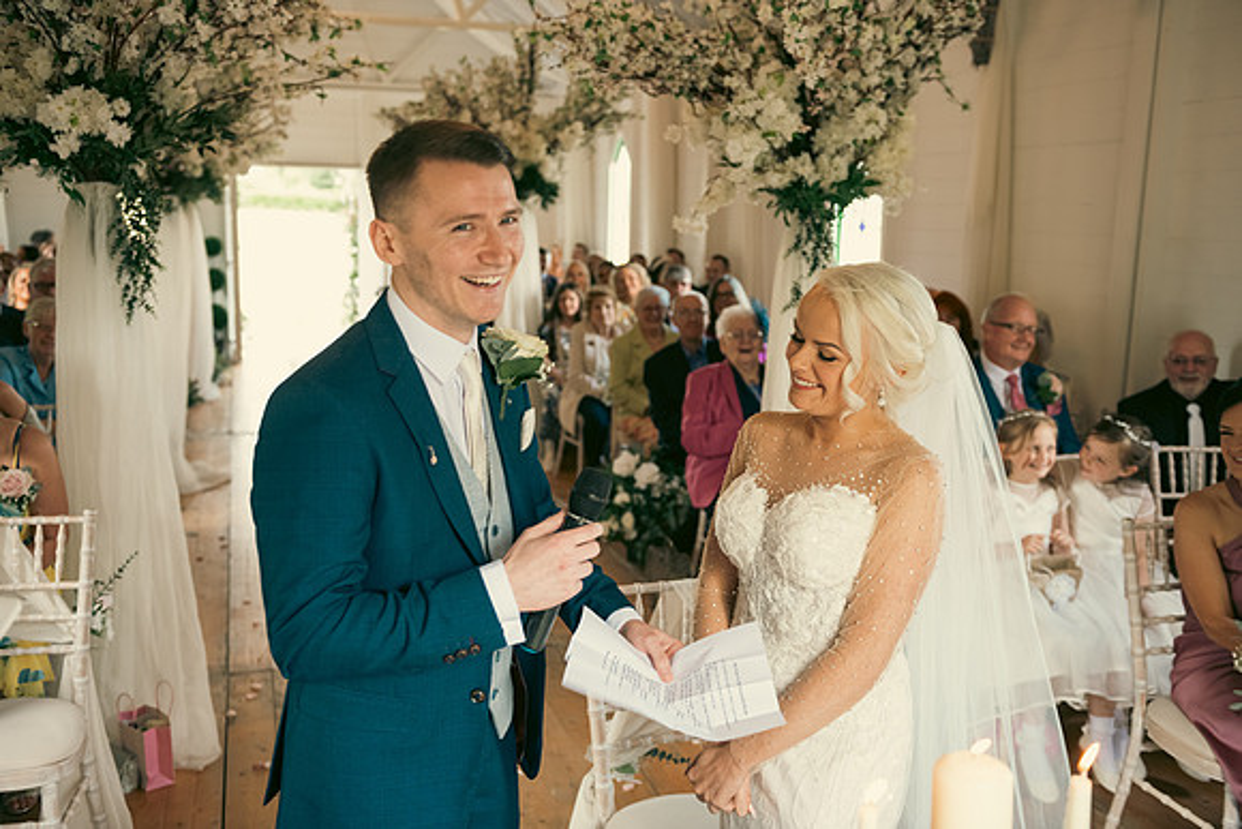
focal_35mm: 35
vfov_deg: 37.9
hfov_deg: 54.4
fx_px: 1208
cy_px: 414
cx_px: 621
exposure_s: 1/160
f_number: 3.5
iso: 640
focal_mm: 35
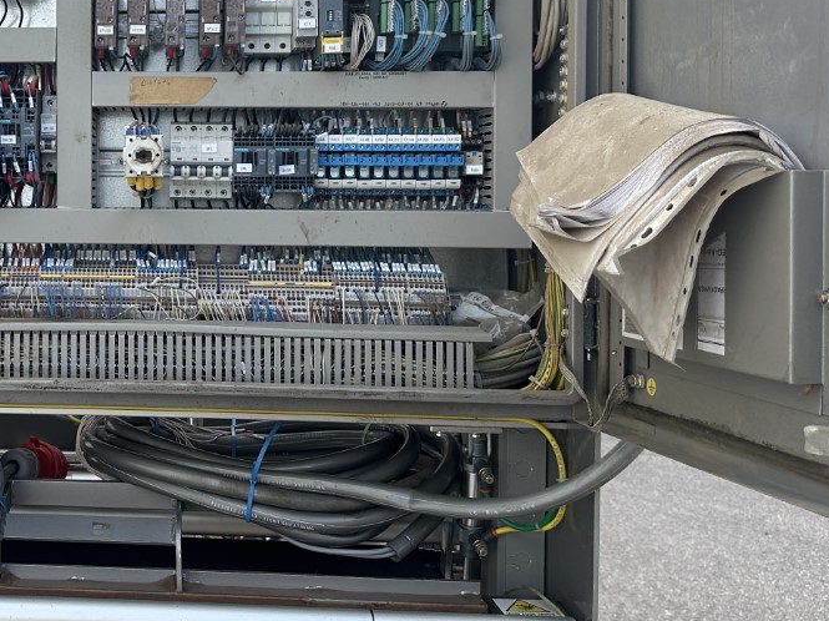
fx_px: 1245
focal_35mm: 52
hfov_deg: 34.7
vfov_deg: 27.8
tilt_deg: +0.2
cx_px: 79
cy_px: 198
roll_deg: -1.1
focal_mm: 6.86
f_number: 1.78
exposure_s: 1/910
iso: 80
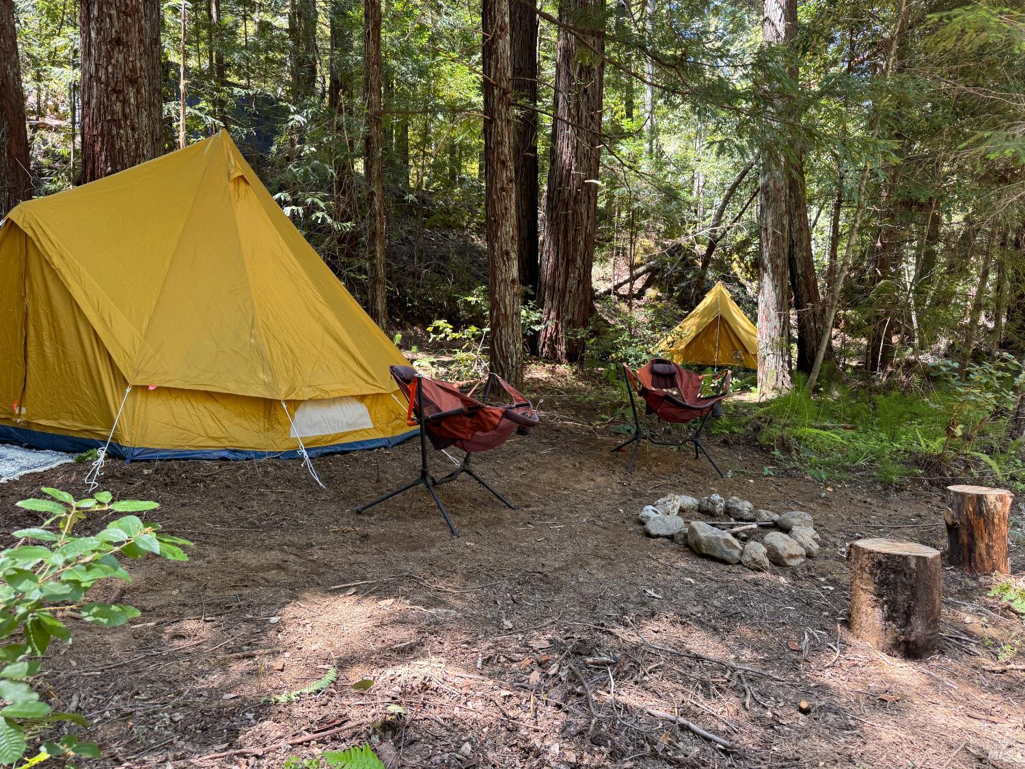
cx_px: 512
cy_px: 384
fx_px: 711
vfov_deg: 56.8
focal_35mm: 24
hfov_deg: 71.6
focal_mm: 6.76
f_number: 1.78
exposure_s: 1/121
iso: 125
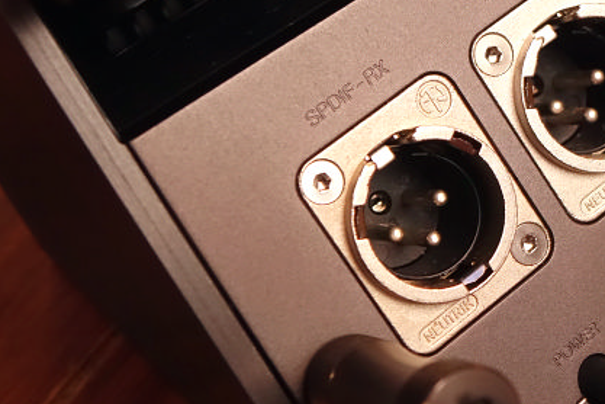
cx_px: 519
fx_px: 1546
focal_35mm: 92
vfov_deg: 14.9
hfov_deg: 21.7
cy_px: 156
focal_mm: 17.48
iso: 1600
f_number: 4
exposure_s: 1/60
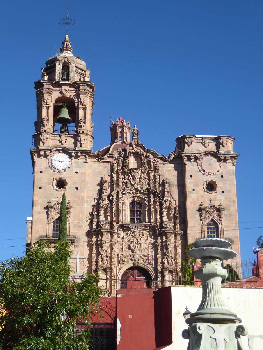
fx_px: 699
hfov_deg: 21.3
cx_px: 132
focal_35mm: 69
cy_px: 175
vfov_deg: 28.2
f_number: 4.4
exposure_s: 1/400
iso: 80
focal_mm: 11.7
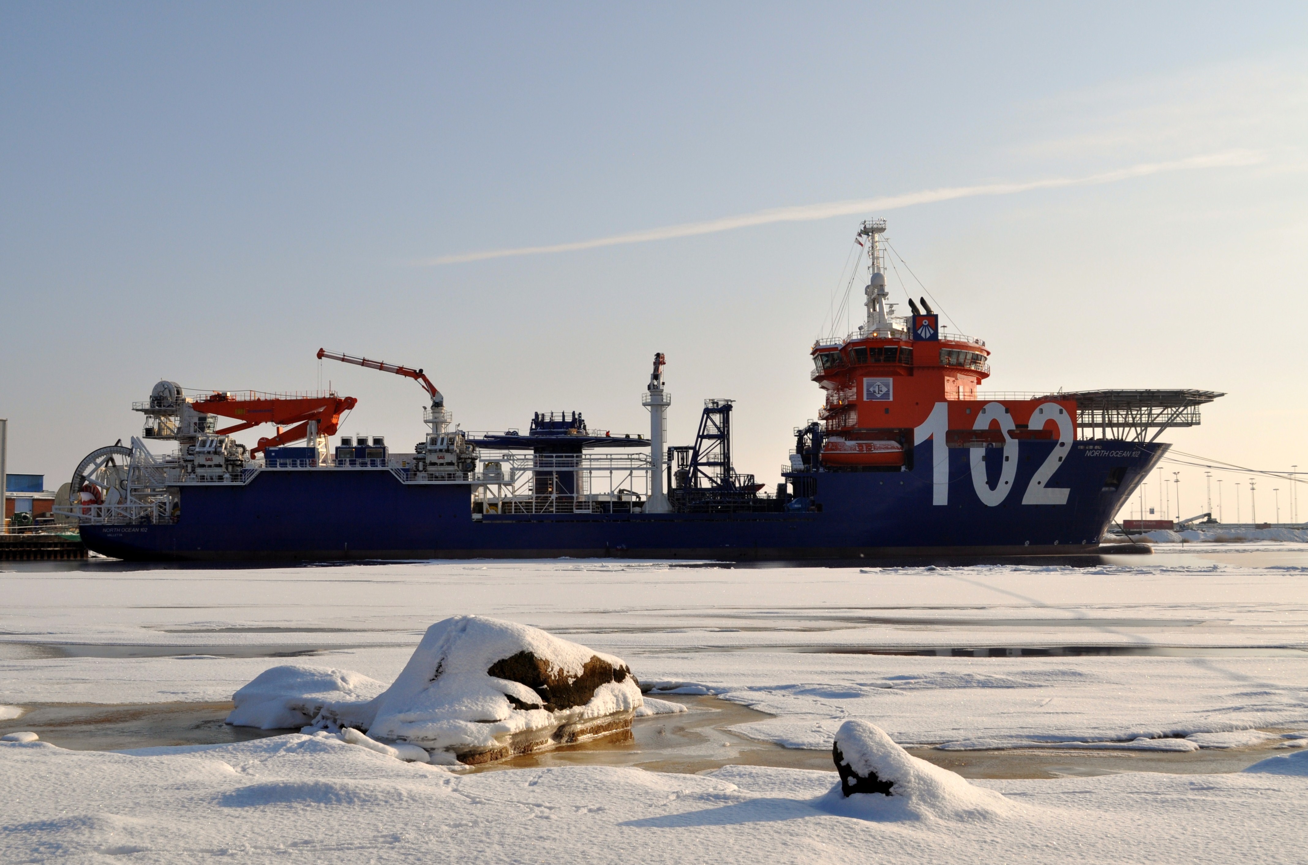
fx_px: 1522
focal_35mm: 42
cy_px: 432
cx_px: 654
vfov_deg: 31.7
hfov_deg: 46.5
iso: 200
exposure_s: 1/800
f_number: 10
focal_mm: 28
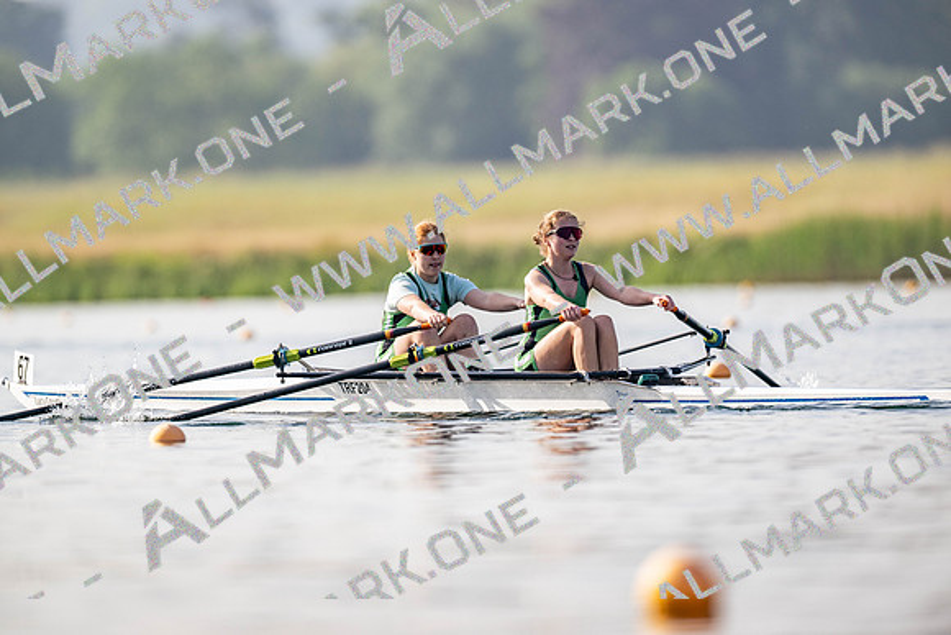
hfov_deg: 3.4
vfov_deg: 2.3
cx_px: 476
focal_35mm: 600
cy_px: 318
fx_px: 15853
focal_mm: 600
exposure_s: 1/2500
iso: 220
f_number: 5
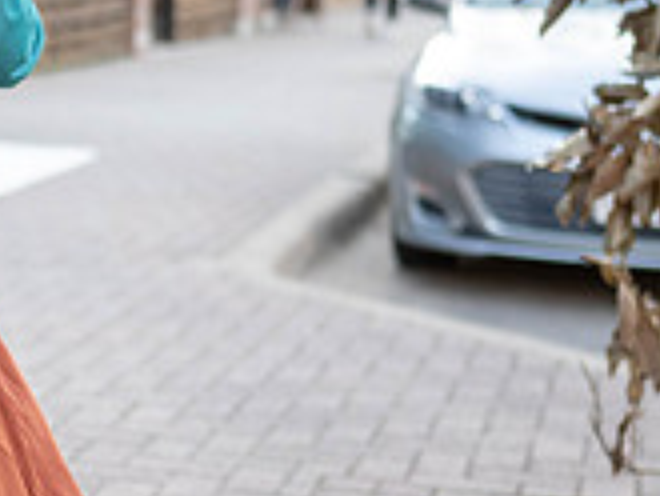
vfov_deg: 12.6
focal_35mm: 118
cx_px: -180
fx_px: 2251
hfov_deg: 15.9
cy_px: 174
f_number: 1.8
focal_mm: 35
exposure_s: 1/800
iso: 640
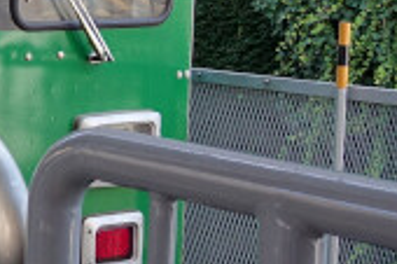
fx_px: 1399
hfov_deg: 13.5
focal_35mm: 127
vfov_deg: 10.7
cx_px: -434
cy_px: 51
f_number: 4
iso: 125
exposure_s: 1/100
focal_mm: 8.8
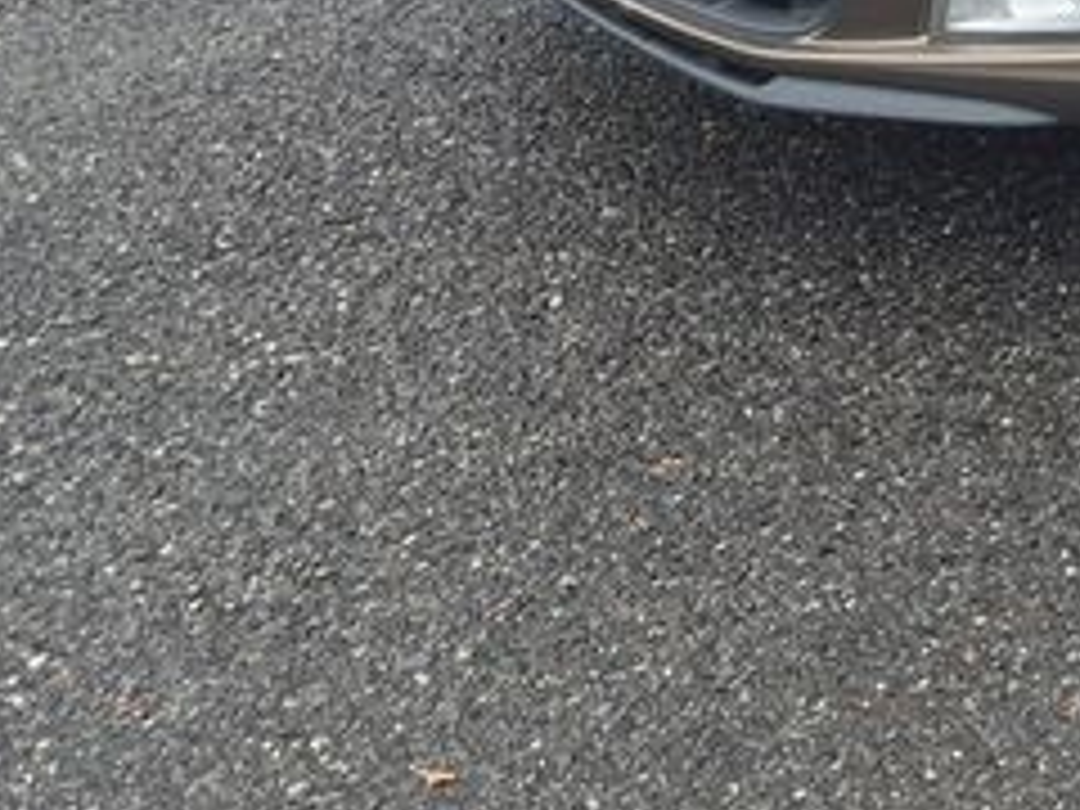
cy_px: -410
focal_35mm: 98
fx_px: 3058
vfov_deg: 14.1
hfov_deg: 17.6
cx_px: 1706
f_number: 1.8
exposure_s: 1/239
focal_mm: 5.4
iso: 25
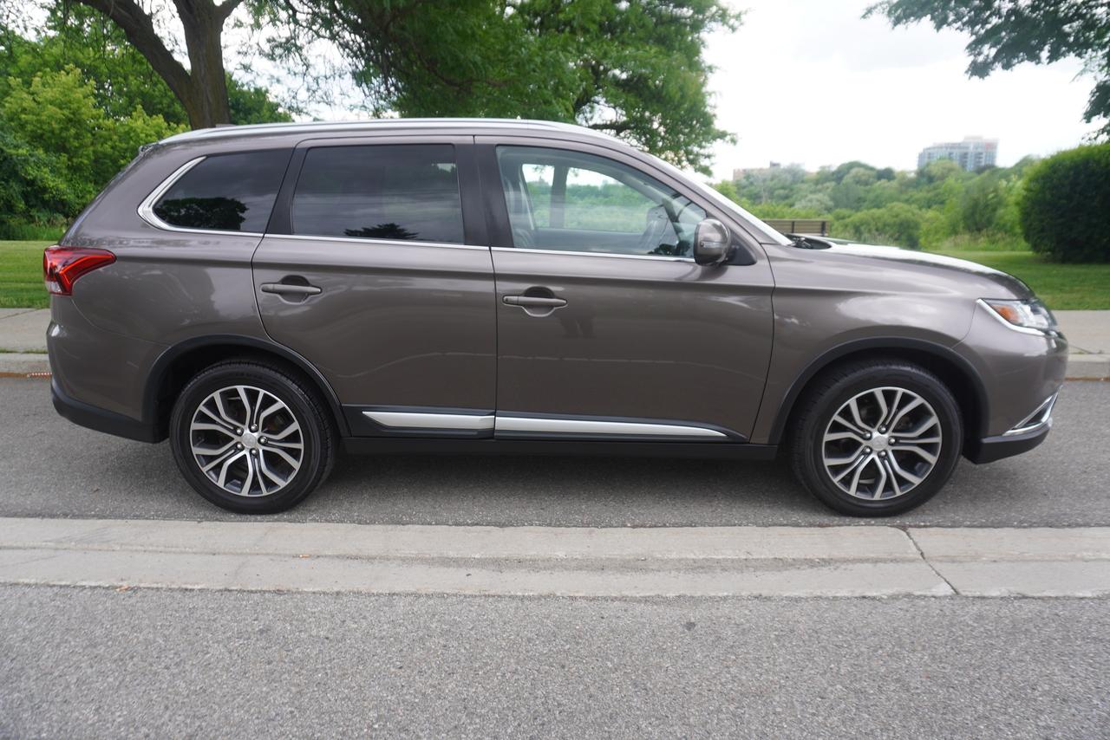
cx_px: 555
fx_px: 740
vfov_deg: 53.2
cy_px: 370
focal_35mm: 24
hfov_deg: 73.7
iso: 100
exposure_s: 1/100
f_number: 4.5
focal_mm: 16
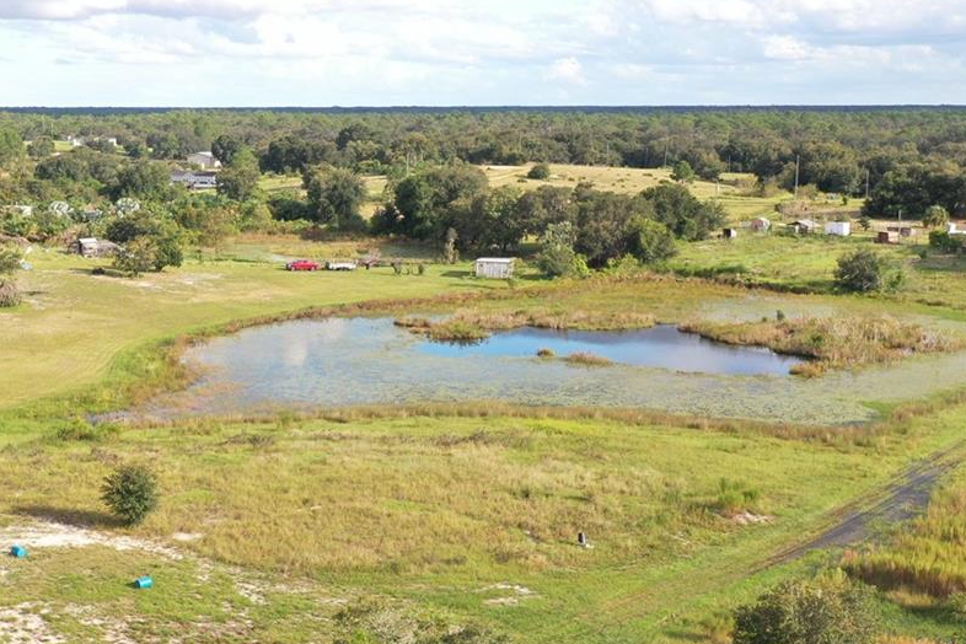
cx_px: 351
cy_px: 442
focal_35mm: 57
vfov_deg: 23.6
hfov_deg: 34.8
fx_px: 1529
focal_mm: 10.26
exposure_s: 1/40
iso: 100
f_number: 4
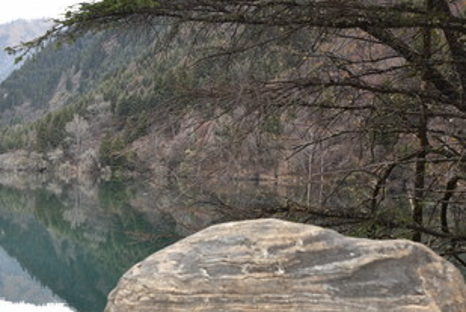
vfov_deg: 20.5
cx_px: 51
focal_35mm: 66
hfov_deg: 29.3
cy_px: 246
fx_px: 856
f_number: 5.6
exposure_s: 1/125
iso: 200
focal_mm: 34
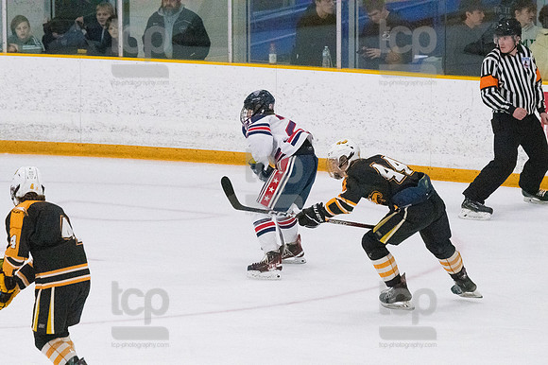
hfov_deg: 6.9
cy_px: 182
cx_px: 274
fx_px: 4564
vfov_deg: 4.6
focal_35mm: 300
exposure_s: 1/1600
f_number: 5
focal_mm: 200
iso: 8000
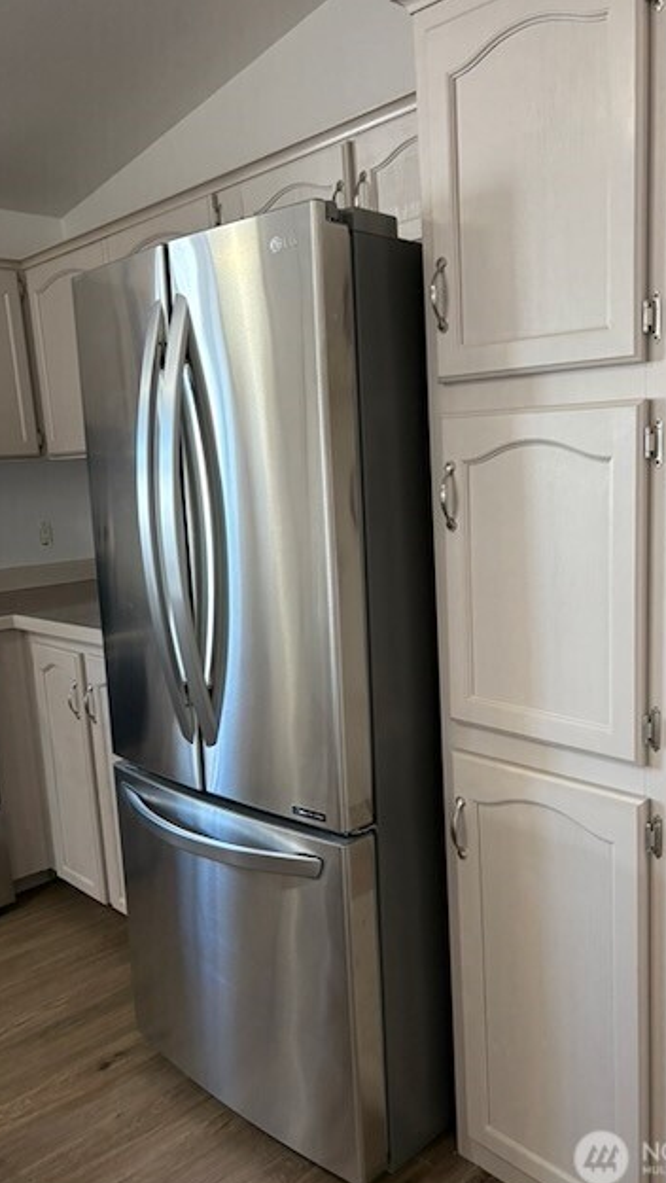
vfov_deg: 66.0
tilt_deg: -8.9
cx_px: 403
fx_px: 910
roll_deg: +3.1
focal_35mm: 29
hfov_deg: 40.0
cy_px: 602
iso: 160
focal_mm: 5.96
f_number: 1.6
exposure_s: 1/60
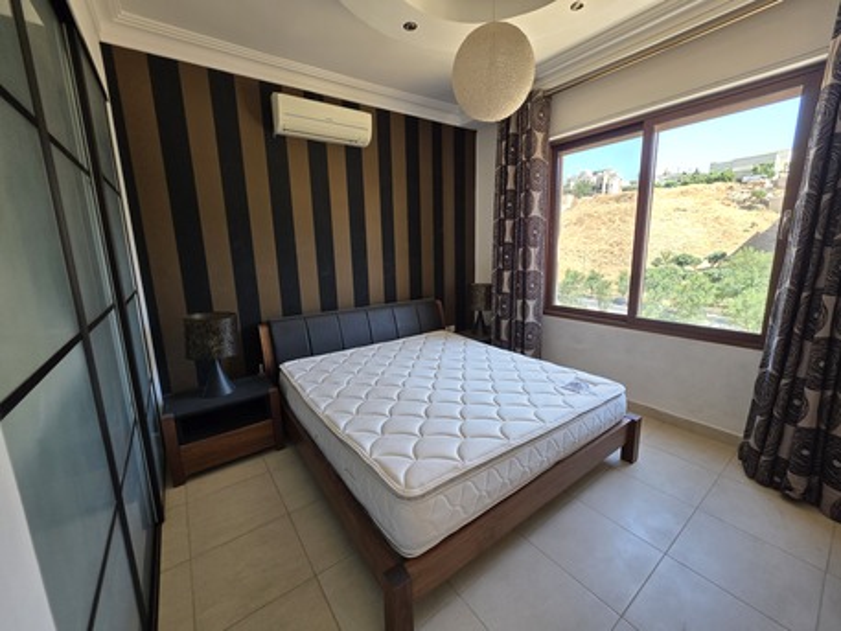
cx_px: 420
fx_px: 316
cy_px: 316
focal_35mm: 13
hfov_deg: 106.2
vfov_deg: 89.9
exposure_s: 1/100
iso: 64
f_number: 1.9
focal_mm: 2.2
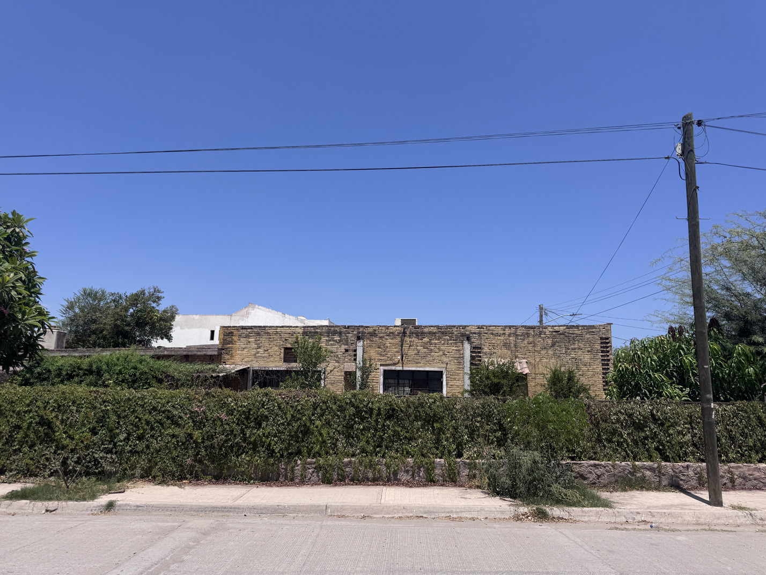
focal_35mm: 24
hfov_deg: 71.6
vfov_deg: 56.8
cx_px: 383
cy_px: 288
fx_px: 531
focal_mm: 6.76
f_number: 1.78
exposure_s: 1/7092
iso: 80
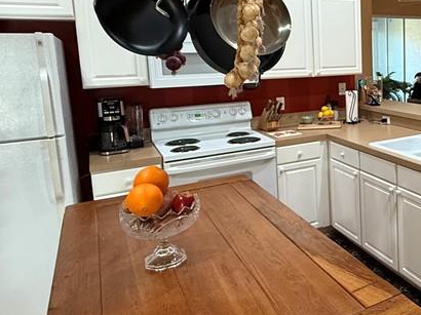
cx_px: 393
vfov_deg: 40.2
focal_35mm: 35
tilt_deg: -7.1
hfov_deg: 46.5
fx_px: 425
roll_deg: +0.7
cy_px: 105
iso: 400
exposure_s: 1/60
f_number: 2.2
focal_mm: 2.22
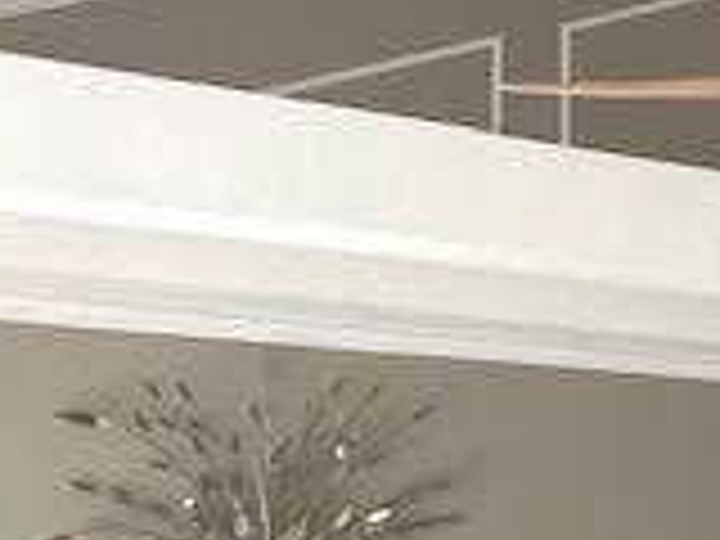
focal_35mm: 104
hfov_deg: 16.3
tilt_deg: +4.0
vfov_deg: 14.1
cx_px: 1242
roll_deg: -0.3
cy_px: 495
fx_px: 2163
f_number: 1.8
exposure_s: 1/60
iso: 125
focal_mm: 4.25
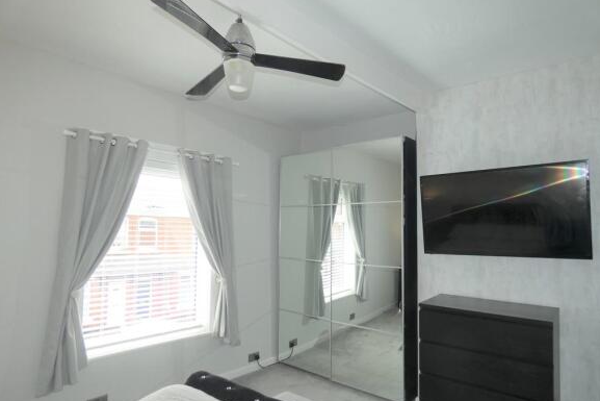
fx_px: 350
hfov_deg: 81.2
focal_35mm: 21
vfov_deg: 59.4
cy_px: 217
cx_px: 301
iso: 80
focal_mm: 3.6
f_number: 2.8
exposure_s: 1/125
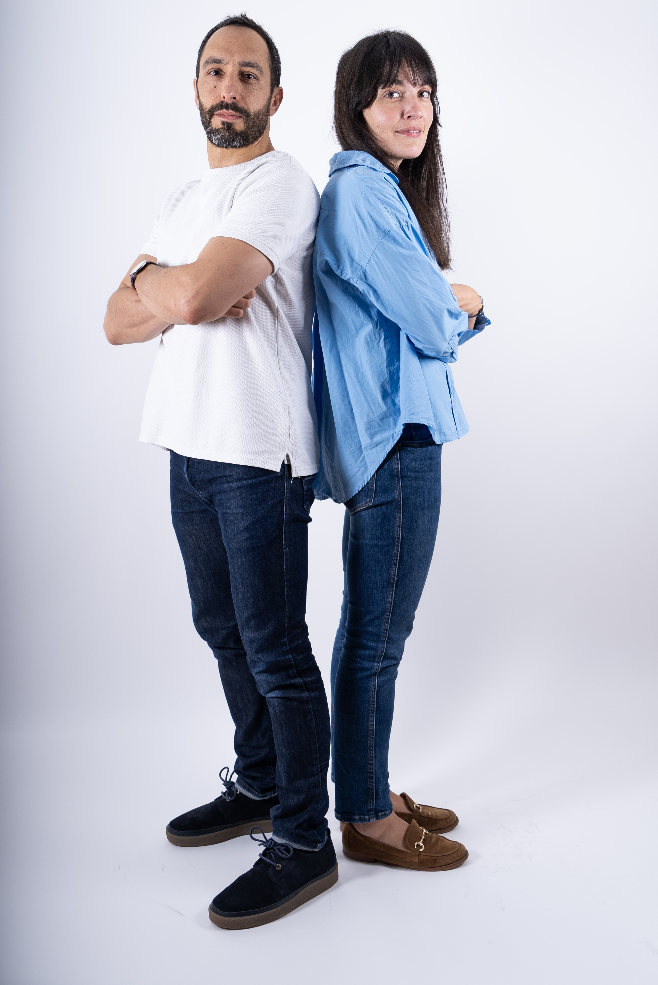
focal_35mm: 37
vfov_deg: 51.8
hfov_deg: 36.0
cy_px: 452
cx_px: 335
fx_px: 1013
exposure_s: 1/200
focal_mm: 34
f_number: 4
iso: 640
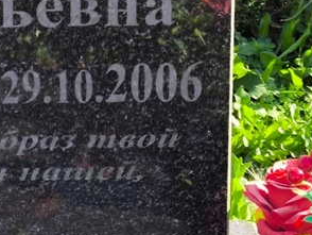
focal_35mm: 136
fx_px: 1227
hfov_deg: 14.3
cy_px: 15
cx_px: 18
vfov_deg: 10.8
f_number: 1.7
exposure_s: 1/266
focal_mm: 4.71
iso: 50
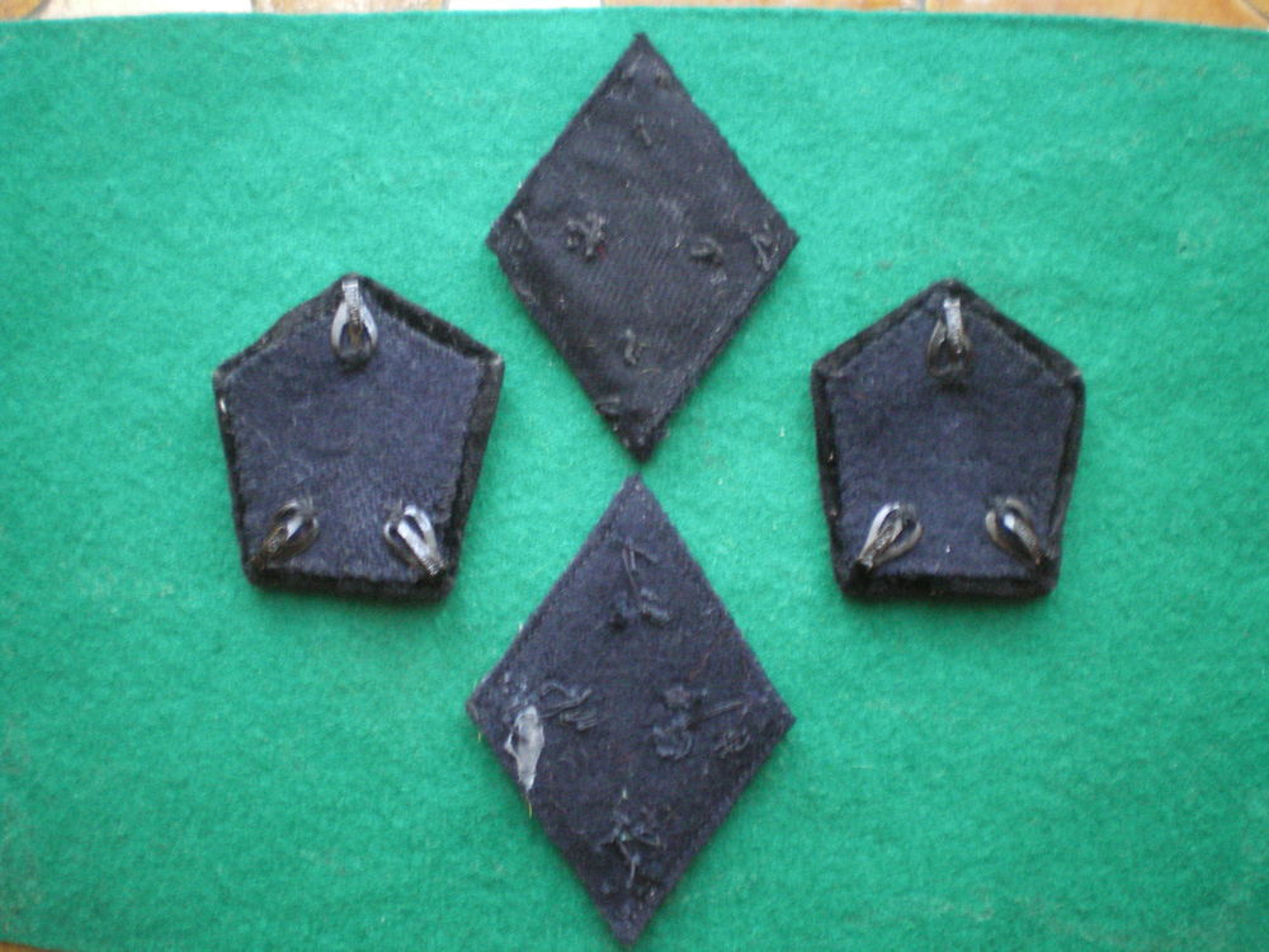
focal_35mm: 38
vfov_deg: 37.7
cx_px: 634
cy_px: 476
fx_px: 1393
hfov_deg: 49.0
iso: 400
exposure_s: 1/4
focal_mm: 6.3
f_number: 3.1
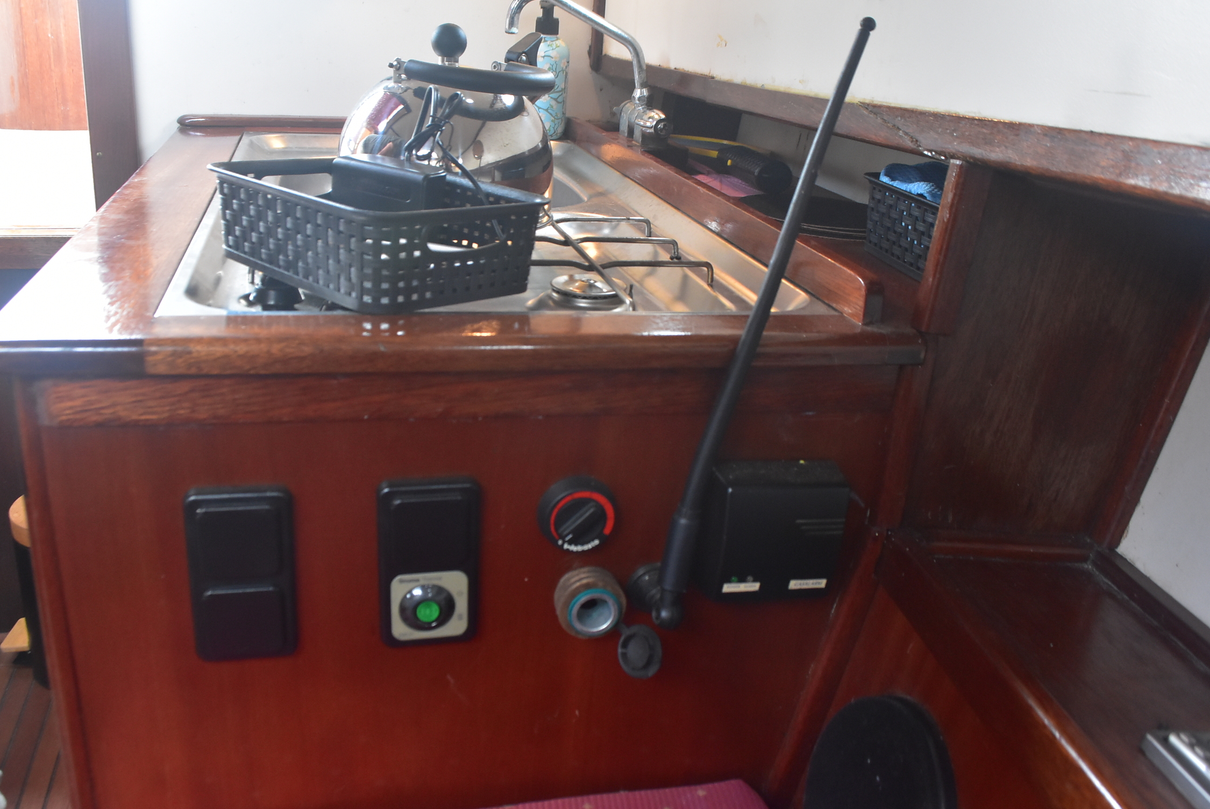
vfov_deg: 43.6
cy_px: 364
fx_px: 1009
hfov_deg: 61.8
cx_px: 572
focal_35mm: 30
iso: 1600
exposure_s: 1/60
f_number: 5.6
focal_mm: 18
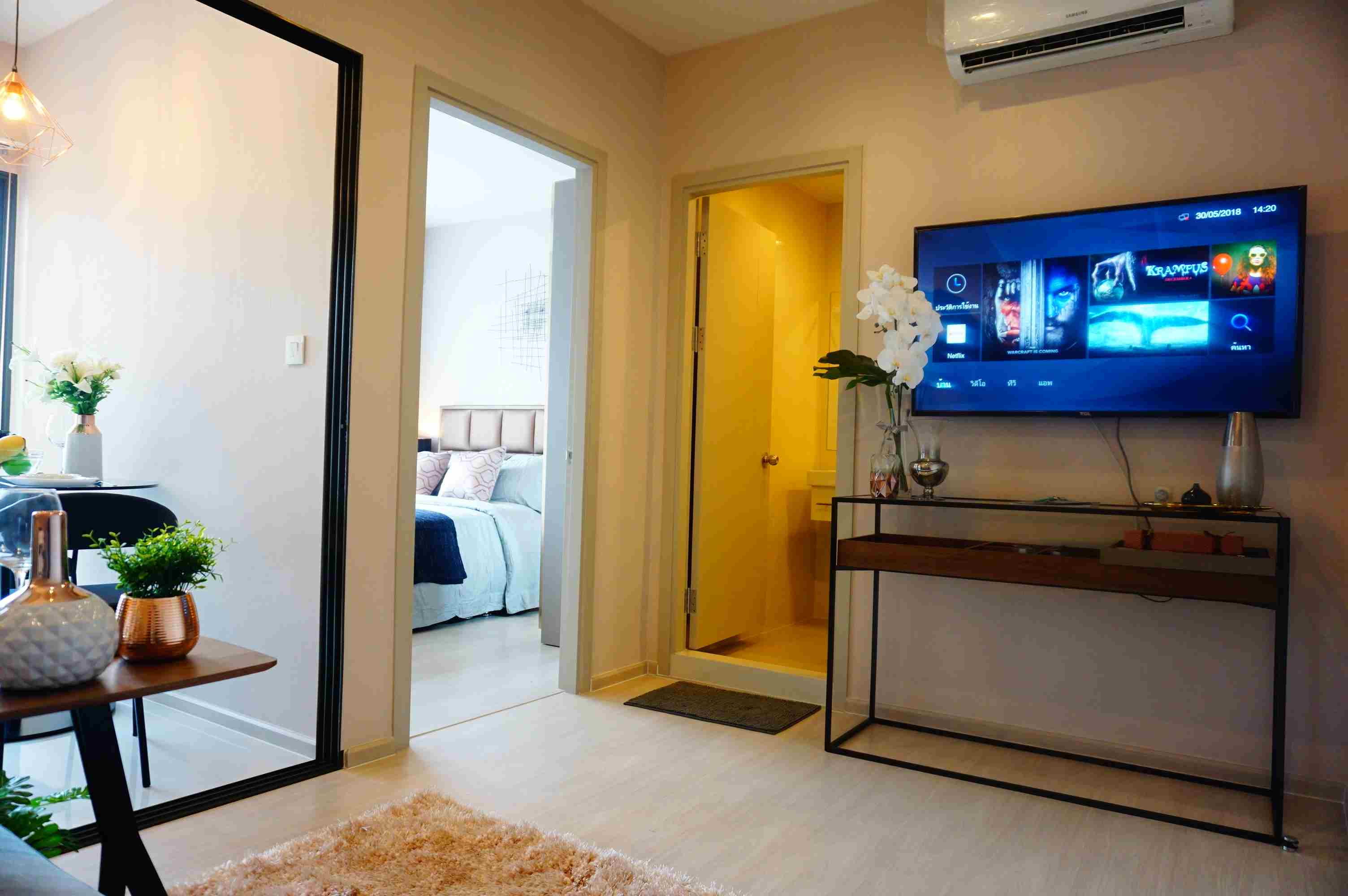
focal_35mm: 24
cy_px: 448
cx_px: 674
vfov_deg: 53.0
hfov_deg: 73.8
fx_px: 898
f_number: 3.5
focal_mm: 16
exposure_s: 1/60
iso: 640
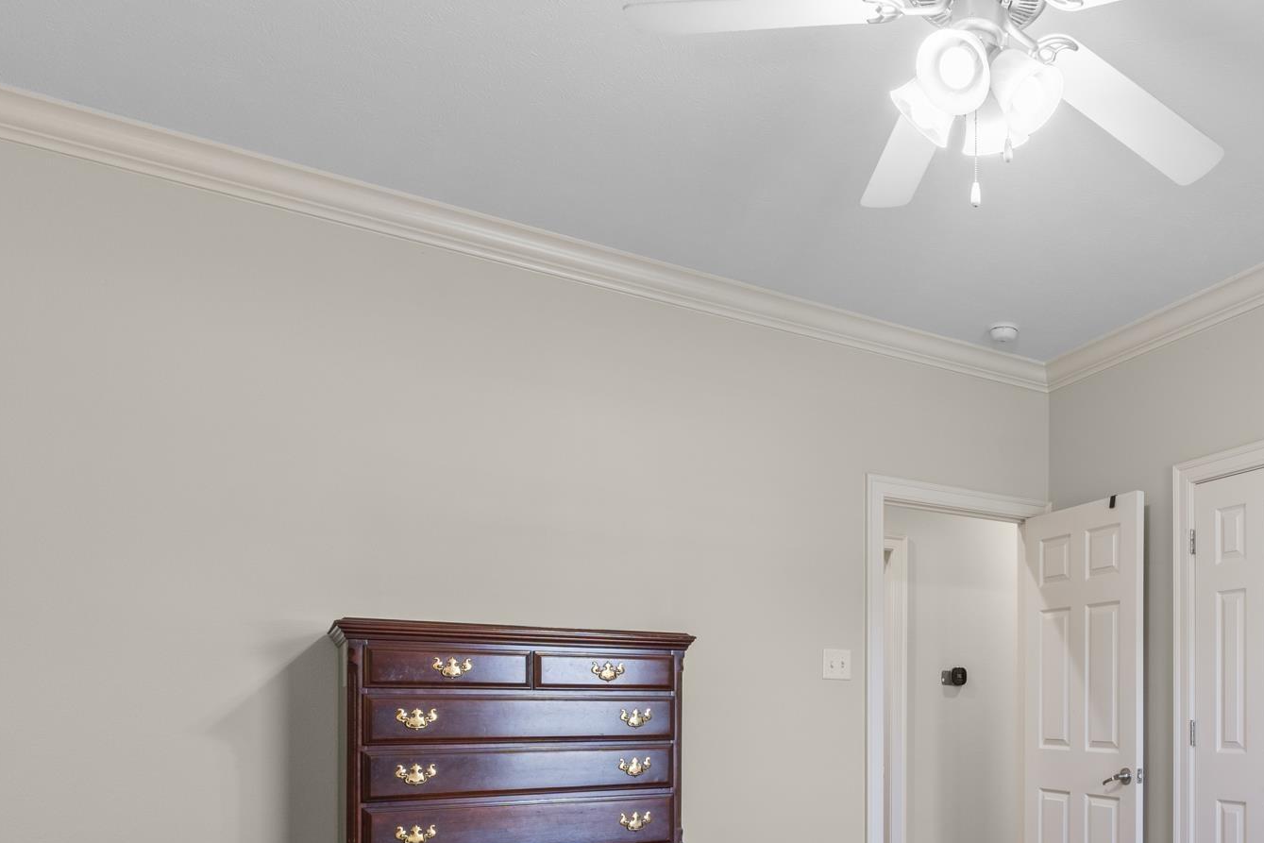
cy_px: 704
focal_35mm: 28
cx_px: 1030
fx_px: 983
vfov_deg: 43.7
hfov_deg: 59.7
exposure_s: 1/2
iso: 200
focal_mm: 10
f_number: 9
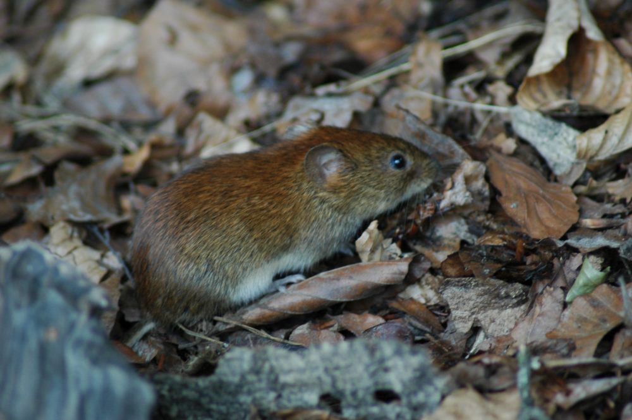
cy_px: 210
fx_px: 7893
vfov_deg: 3.0
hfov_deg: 4.6
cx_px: 316
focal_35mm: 450
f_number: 5.6
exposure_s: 1/125
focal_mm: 300
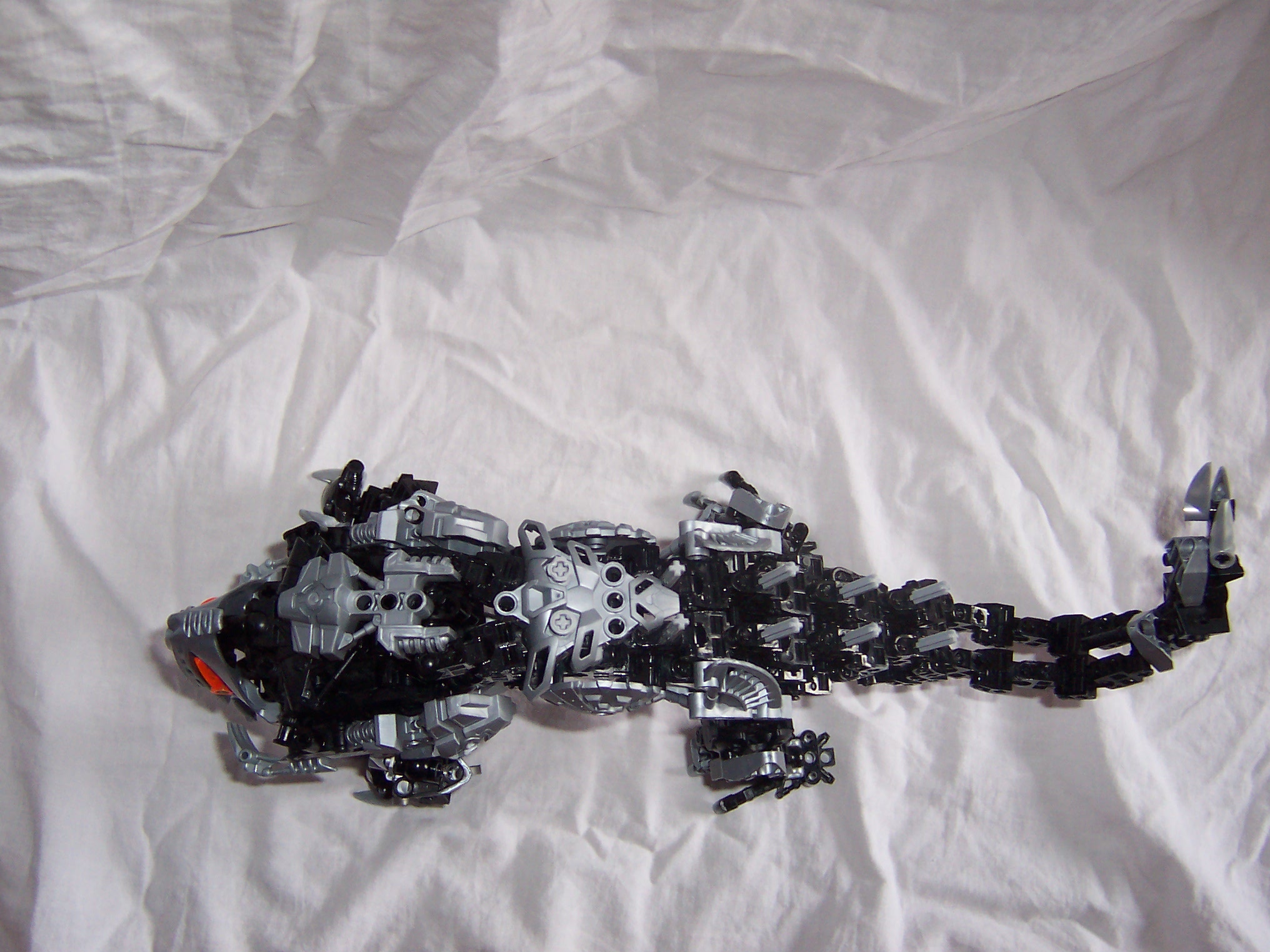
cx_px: 635
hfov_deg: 51.4
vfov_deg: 39.7
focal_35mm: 36
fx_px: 1321
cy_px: 476
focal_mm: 5.6
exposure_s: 1/60
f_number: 2.8
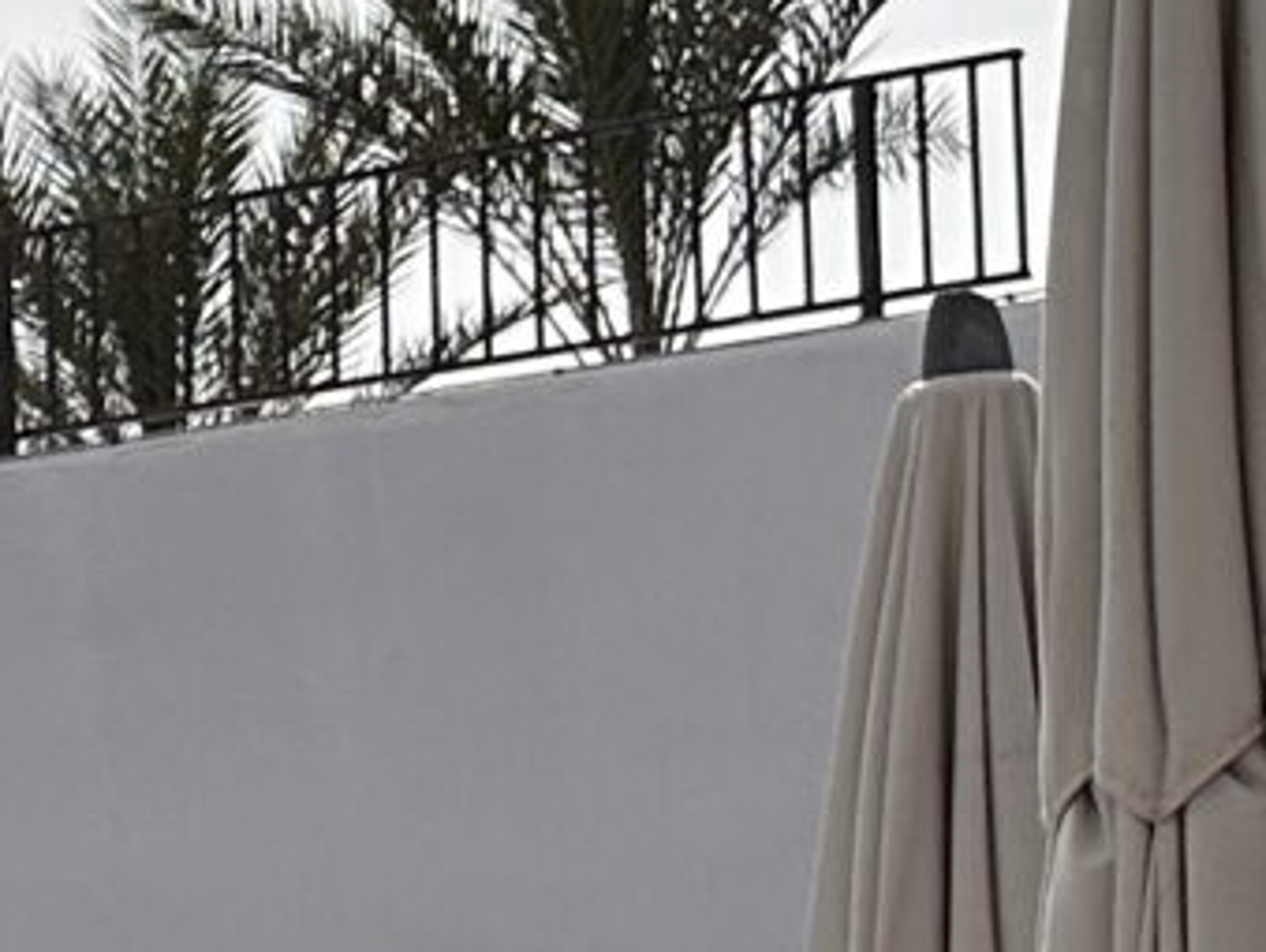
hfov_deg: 8.7
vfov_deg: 8.1
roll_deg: +0.3
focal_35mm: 181
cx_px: -2693
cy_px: 1292
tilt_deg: +3.6
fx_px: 6627
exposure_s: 1/13699
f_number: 1.78
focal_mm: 6.86
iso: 80
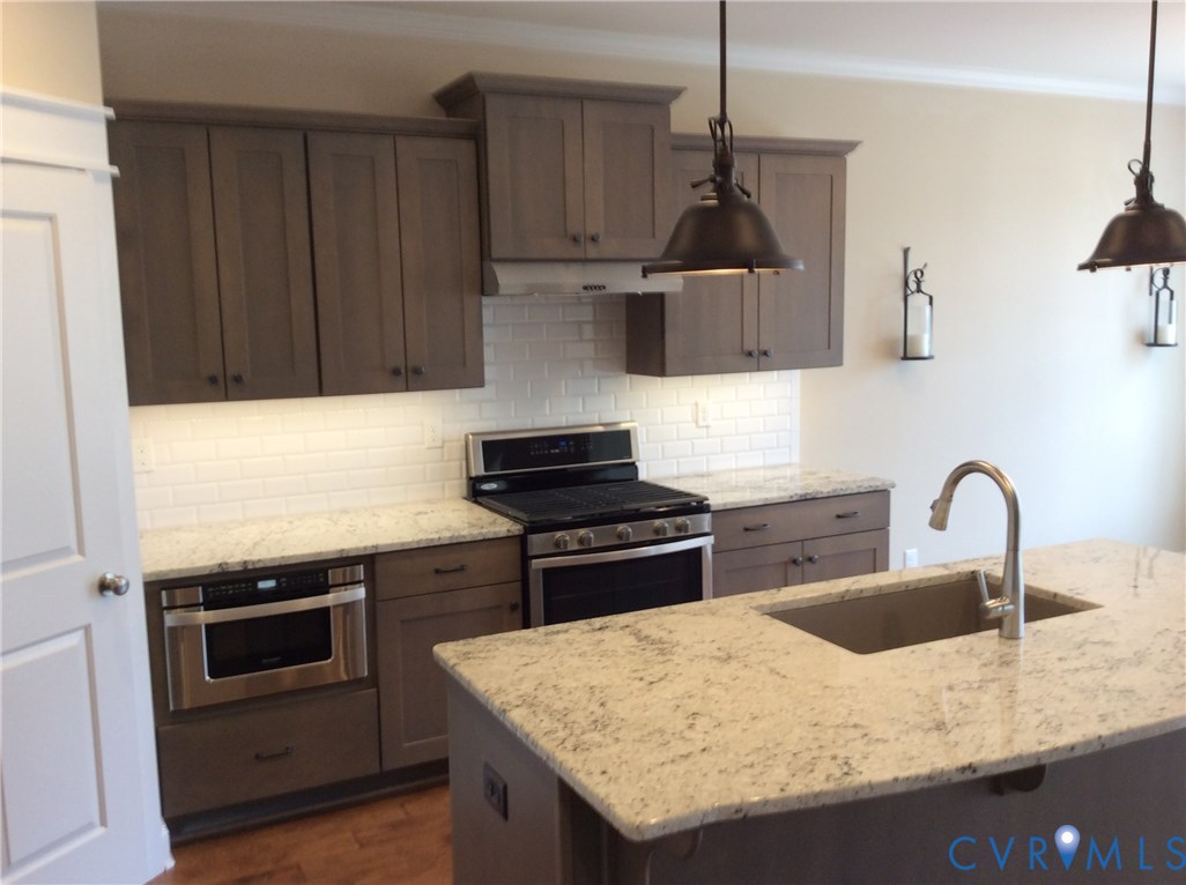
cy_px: 442
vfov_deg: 44.0
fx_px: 1095
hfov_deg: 56.9
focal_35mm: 32
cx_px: 593
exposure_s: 1/24
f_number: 2.4
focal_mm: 3.3
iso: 32
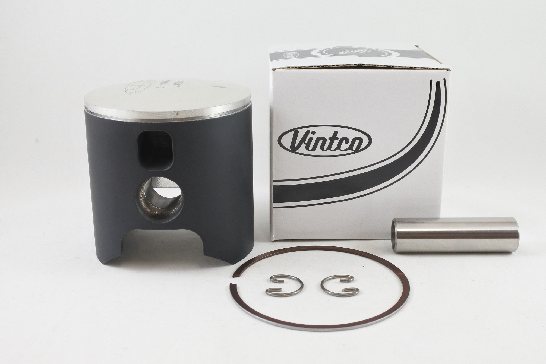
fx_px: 500
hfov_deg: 57.2
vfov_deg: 40.0
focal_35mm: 33
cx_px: 273
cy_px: 182
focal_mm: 12.3
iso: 450
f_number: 3.8
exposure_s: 1/125
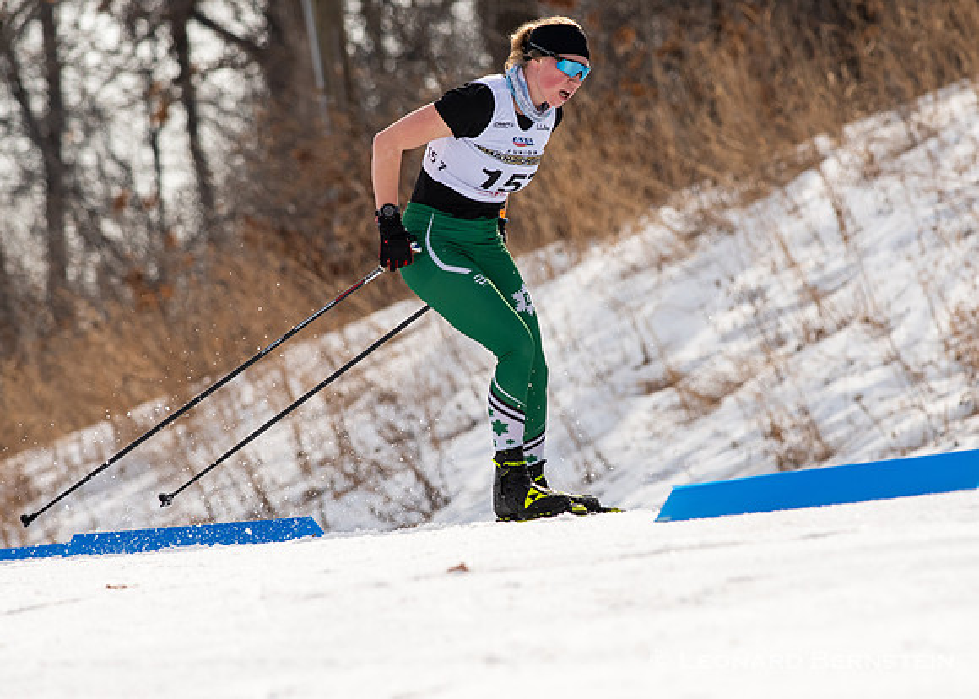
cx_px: 543
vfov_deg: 2.9
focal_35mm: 488
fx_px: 13572
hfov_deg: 4.1
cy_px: 362
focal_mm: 300
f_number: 6.3
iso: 400
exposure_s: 1/2000
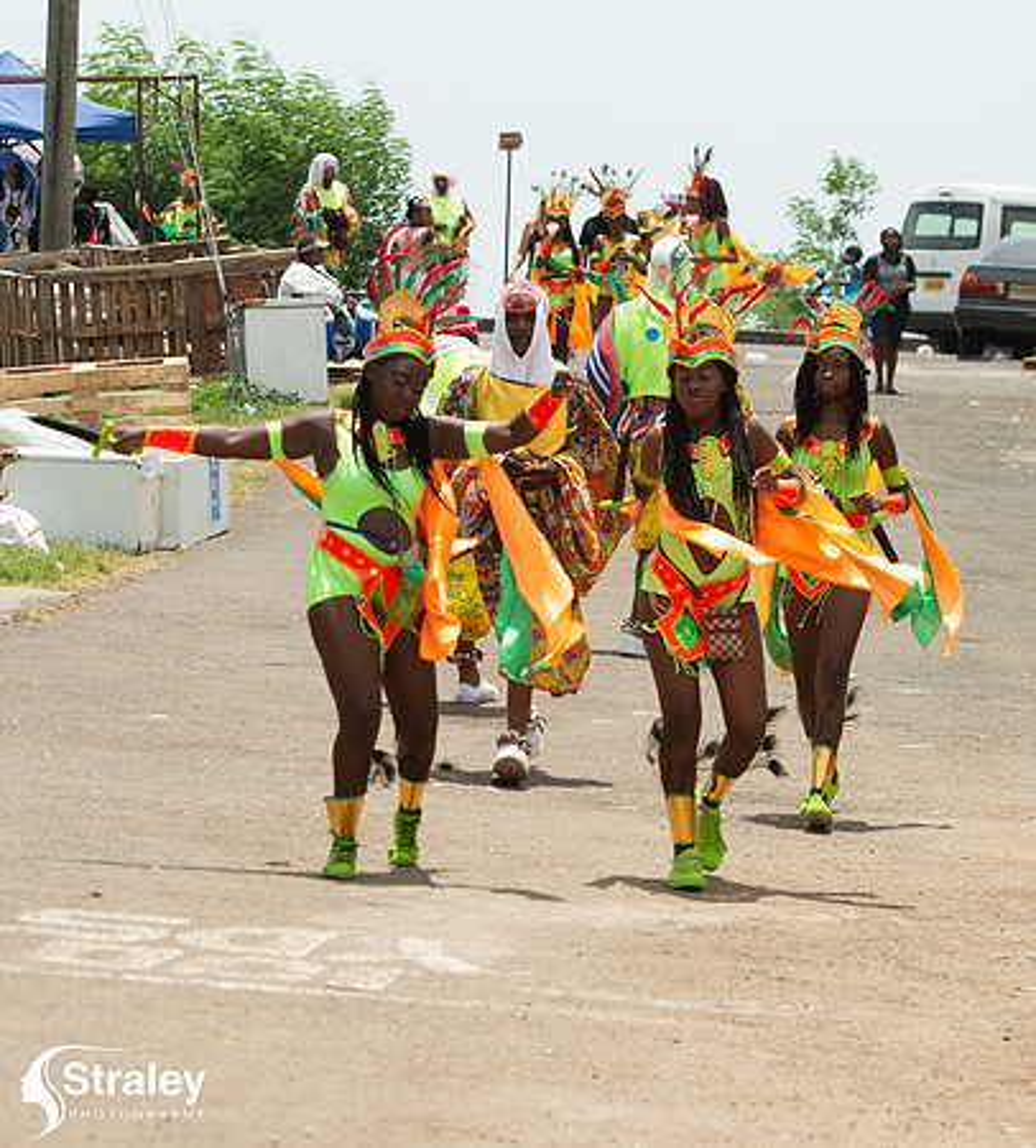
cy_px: 595
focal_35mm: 159
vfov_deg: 11.5
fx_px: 5680
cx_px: 603
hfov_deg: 10.4
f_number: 5.6
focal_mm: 82
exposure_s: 1/500
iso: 100
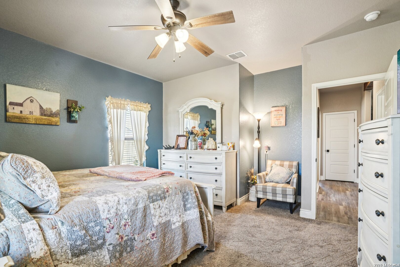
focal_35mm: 16
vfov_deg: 73.7
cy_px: 134
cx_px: 200
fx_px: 178
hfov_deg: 96.7
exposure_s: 1/6
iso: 400
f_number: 8
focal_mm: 16
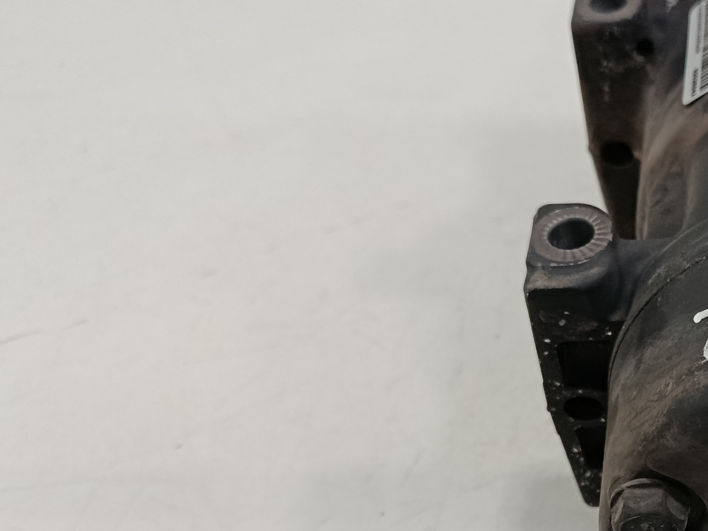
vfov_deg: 23.8
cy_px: 383
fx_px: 1247
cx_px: 828
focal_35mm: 61
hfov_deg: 28.1
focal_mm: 5.24
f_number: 1.7
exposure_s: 1/100
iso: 1008
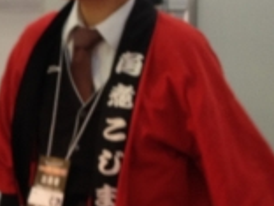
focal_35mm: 179
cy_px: 92
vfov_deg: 8.3
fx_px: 1417
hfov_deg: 10.6
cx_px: -156
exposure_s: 1/30
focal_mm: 4.28
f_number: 2.4
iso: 80
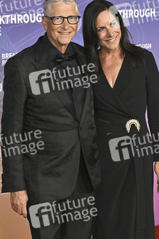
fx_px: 458
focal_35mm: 69
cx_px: 82
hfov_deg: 19.7
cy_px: 113
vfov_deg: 29.2
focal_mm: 62
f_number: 4
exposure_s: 1/320
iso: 2000
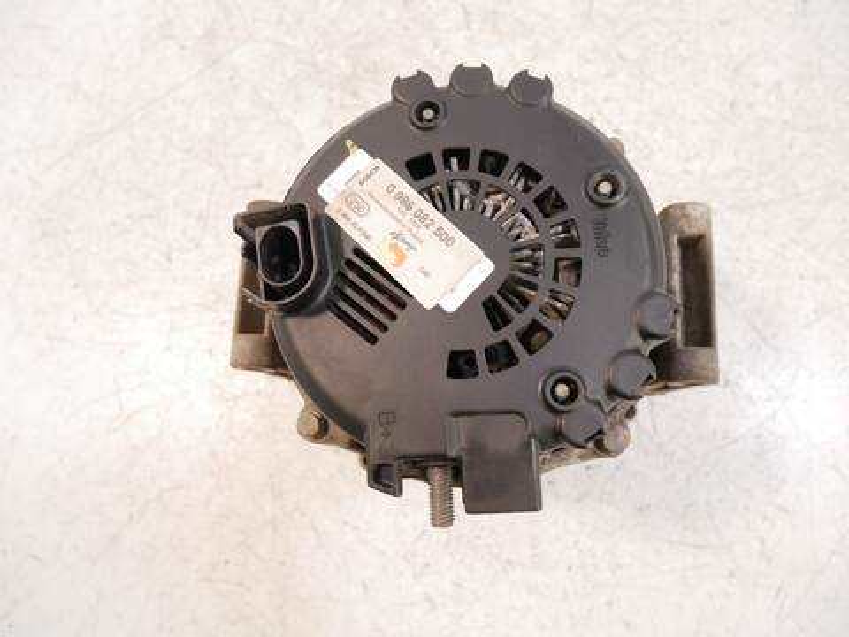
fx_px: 589
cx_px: 424
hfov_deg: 71.6
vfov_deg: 56.8
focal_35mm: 24
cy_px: 318
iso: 1250
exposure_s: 1/60
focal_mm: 12
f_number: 3.5
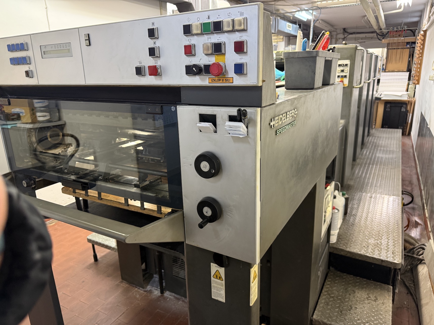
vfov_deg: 56.8
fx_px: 301
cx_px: 217
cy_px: 162
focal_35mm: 24
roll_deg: +1.7
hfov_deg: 71.6
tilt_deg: -15.6
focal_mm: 6.76
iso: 250
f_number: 1.78
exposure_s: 1/50
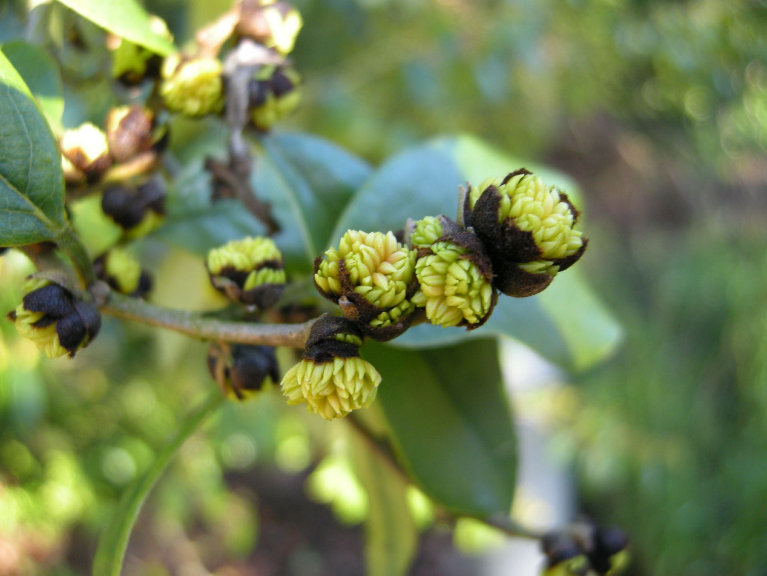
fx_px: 776
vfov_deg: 40.7
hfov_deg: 52.6
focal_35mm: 35
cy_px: 288
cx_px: 384
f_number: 2.7
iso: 113
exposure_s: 1/57.1
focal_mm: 7.5
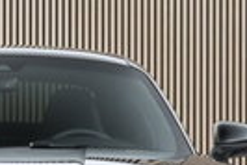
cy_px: 132
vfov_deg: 5.8
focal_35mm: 237
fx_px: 1631
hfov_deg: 8.6
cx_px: -20
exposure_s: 1/40
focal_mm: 27.5
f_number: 4.5
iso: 640
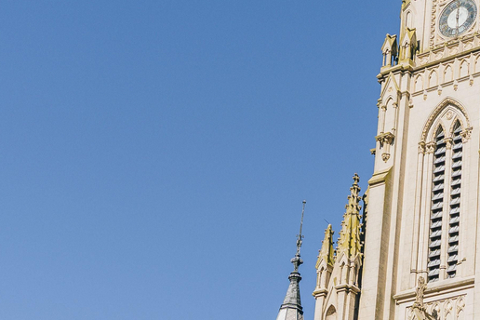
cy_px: 180
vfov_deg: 14.7
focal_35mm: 93
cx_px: 456
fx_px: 1240
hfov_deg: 21.3
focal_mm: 24
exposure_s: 1/2500
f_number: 2.8
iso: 200
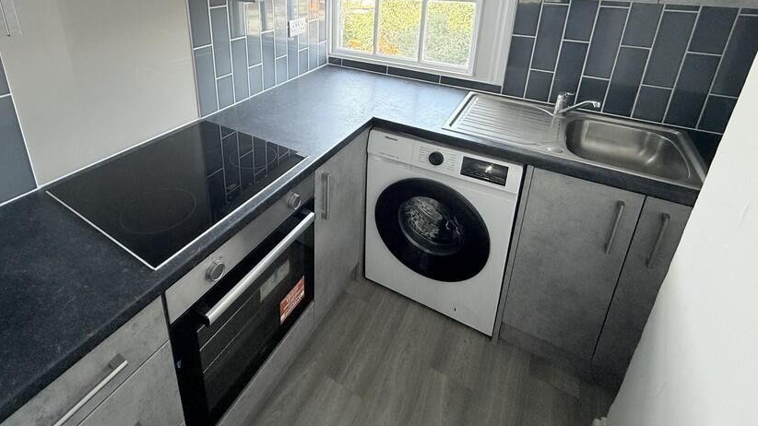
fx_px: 382
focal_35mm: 19
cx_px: 316
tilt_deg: -19.3
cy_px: 88
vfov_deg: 54.5
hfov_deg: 88.8
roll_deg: +0.0
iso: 80
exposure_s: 1/99
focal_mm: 2.22
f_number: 2.2
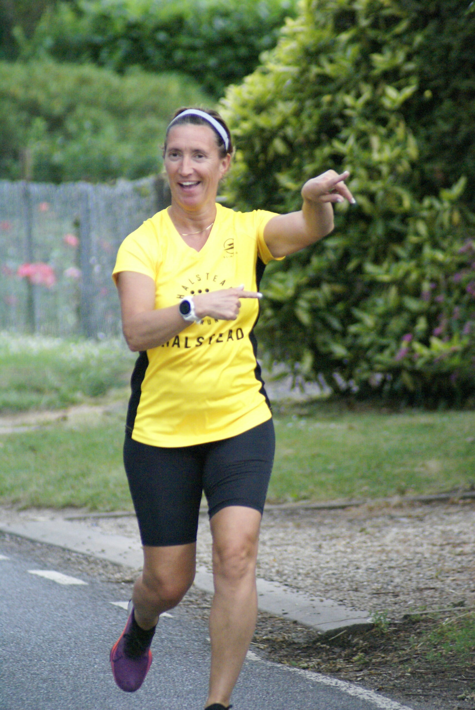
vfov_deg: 4.6
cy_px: 355
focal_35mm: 450
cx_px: 238
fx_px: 8890
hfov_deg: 3.1
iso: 1600
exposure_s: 1/500
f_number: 5.6
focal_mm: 300
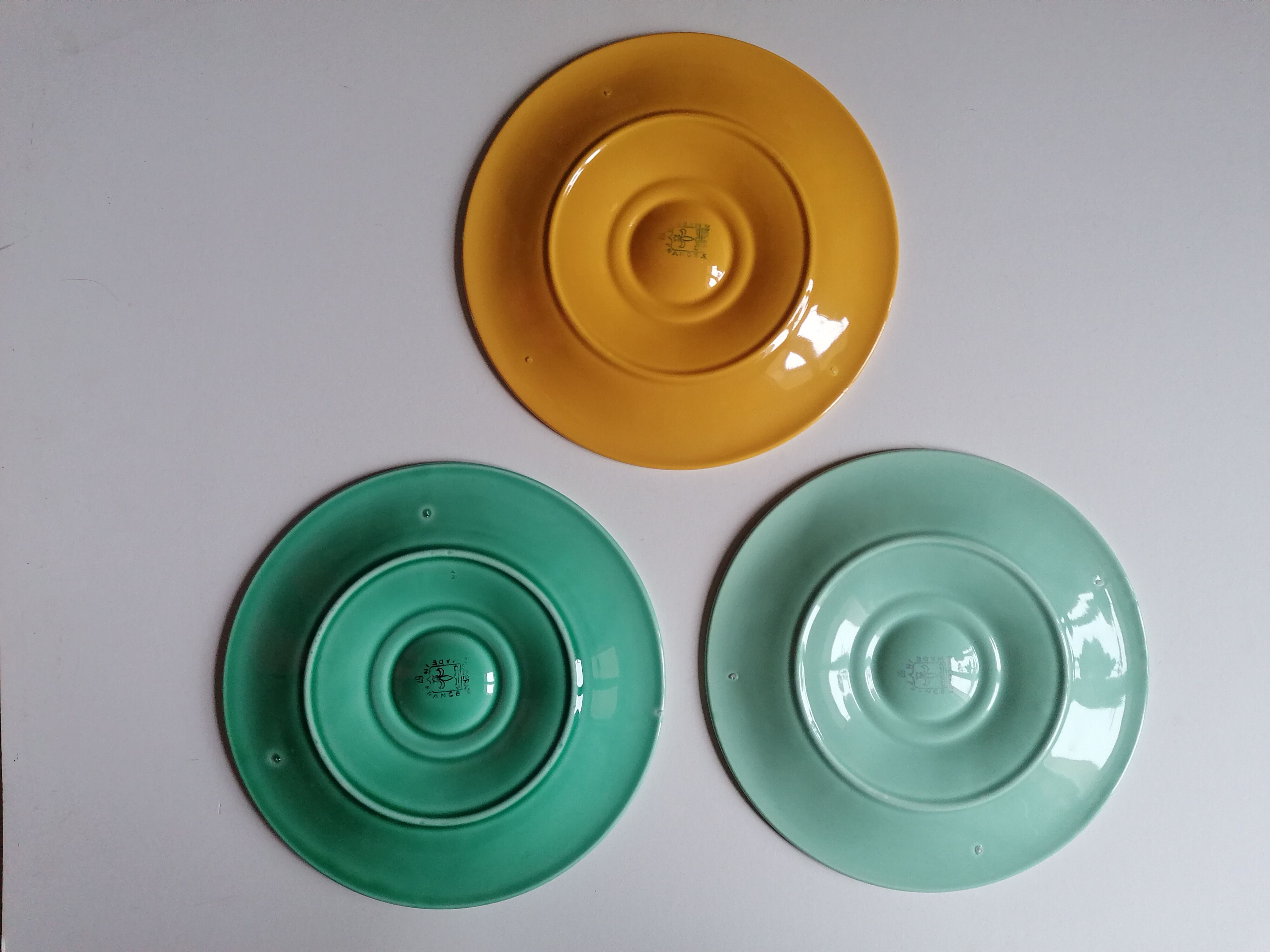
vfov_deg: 51.4
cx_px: 635
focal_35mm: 27
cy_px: 476
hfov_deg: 65.3
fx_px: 991
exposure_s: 1/33.3
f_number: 1.8
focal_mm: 4.75
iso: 160
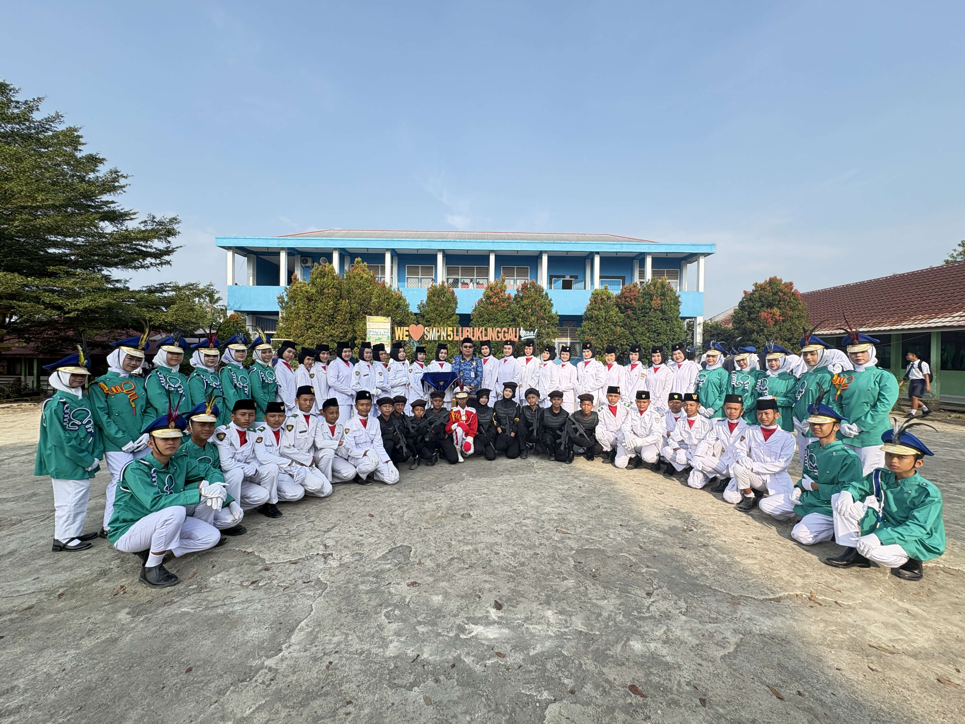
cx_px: 482
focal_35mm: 14
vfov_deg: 85.7
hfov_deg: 102.1
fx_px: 390
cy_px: 362
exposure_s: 1/525
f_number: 2.2
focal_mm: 2.22
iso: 40
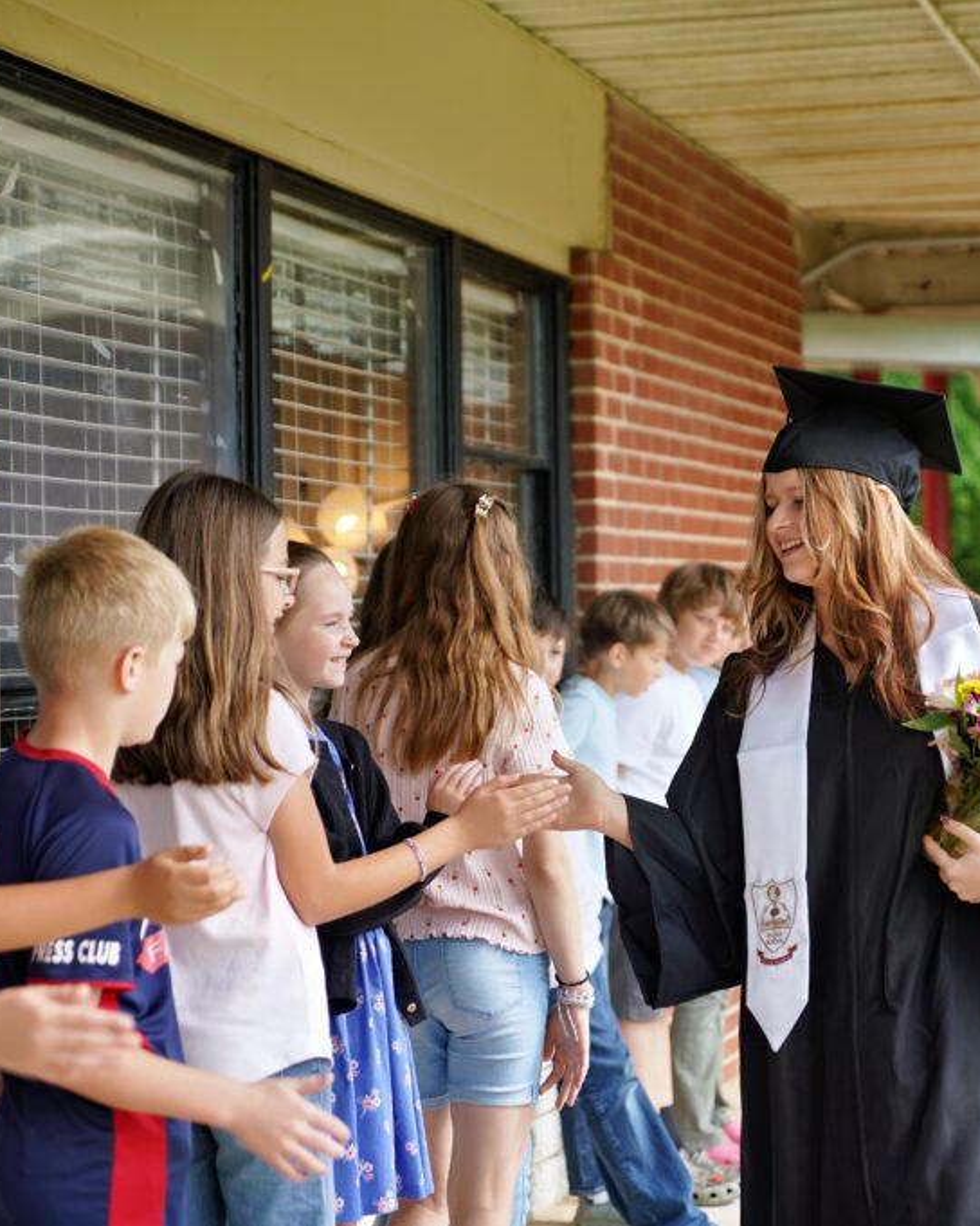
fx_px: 3589
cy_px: 614
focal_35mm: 99
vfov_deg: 19.4
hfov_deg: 15.5
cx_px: 622
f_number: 3.5
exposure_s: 1/500
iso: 250
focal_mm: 70
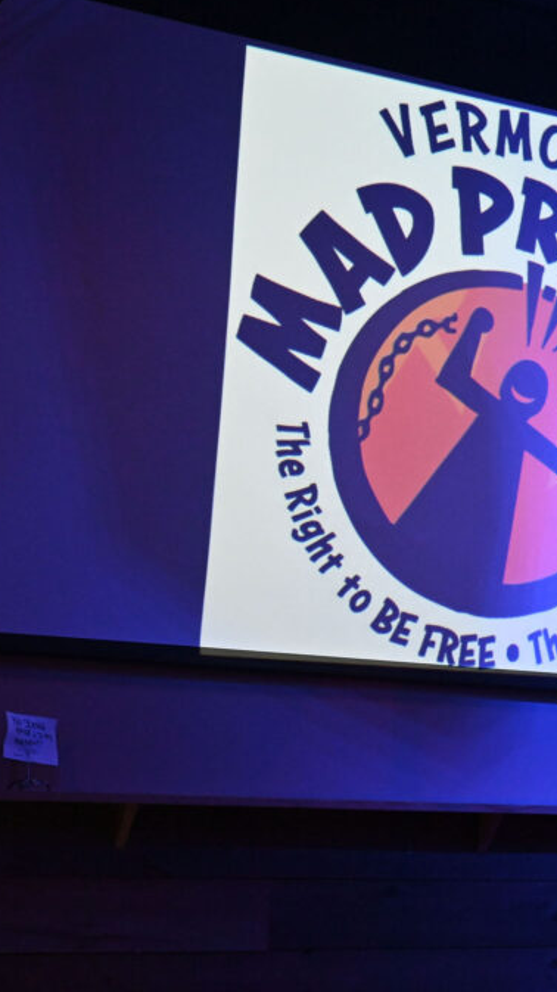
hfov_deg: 17.0
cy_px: 493
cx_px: 697
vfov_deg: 31.4
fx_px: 1761
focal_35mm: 67
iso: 3200
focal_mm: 28
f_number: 3.5
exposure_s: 1/200
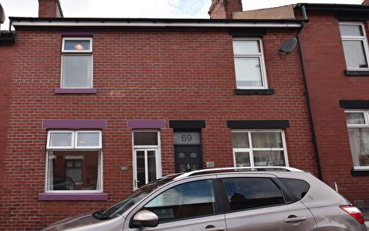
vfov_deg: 53.0
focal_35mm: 23
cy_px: 119
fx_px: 231
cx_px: 109
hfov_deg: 73.5
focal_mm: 10
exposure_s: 1/500
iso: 400
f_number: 8
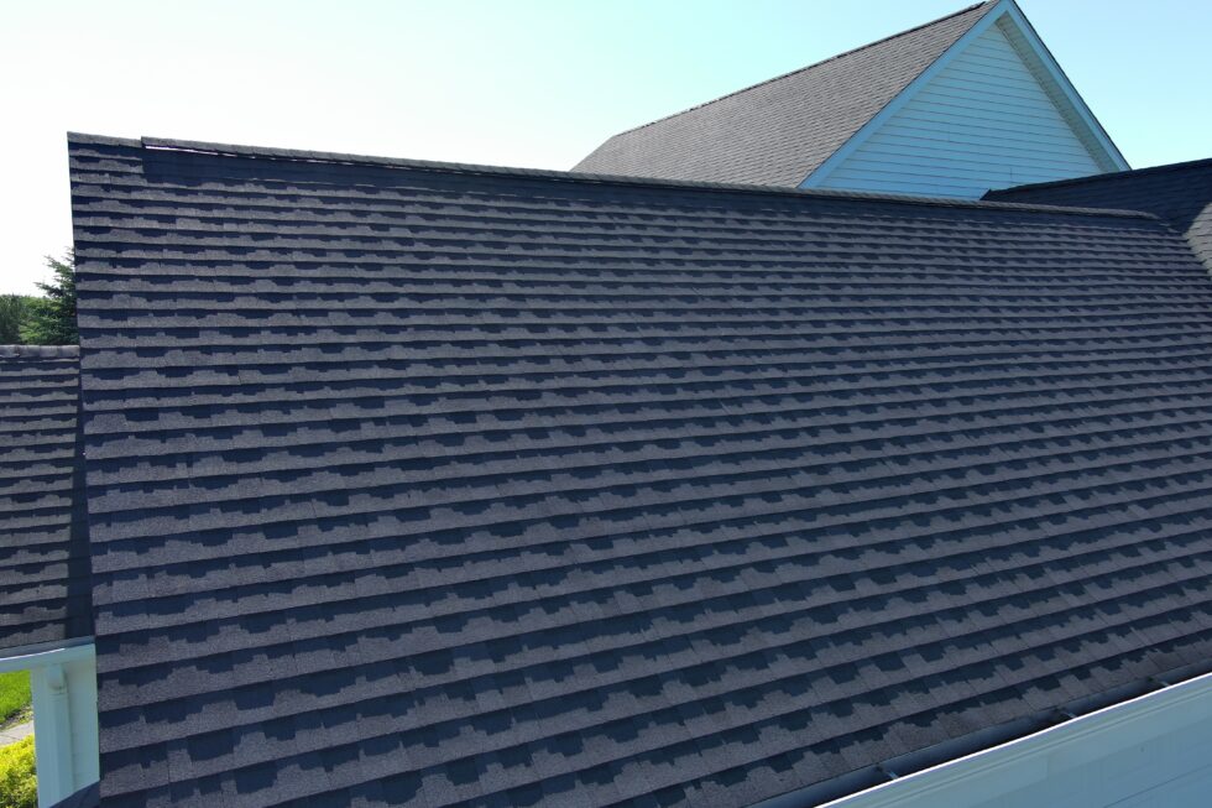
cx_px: 606
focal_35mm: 29
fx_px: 976
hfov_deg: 63.7
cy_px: 404
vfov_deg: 44.9
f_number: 2.8
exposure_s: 1/875
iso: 100
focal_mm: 10.57
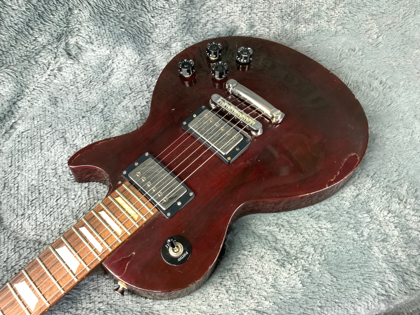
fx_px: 352
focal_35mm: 29
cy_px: 158
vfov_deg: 48.2
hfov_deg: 61.7
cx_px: 210
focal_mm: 3
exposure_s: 1/50
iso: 250
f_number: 1.8
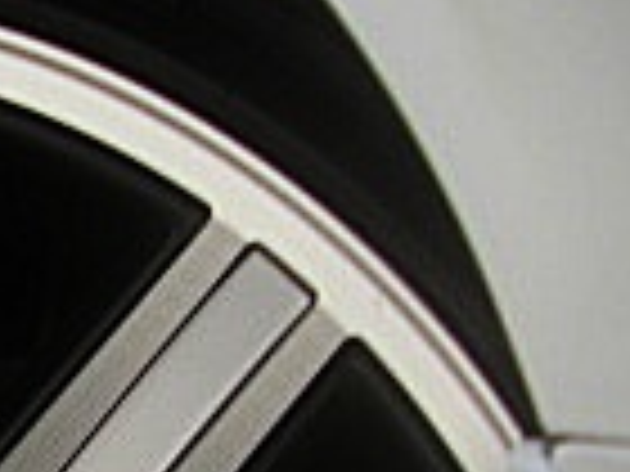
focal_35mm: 165
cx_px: -765
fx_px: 3003
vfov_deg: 8.6
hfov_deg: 10.6
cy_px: 881
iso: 50
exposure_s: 1/250
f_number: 2.8
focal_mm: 6.3
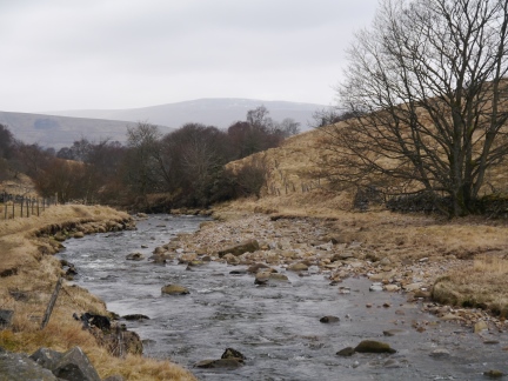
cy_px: 190
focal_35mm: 84
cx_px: 254
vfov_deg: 17.6
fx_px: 1233
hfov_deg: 23.3
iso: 160
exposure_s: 1/200
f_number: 6.3
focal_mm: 42
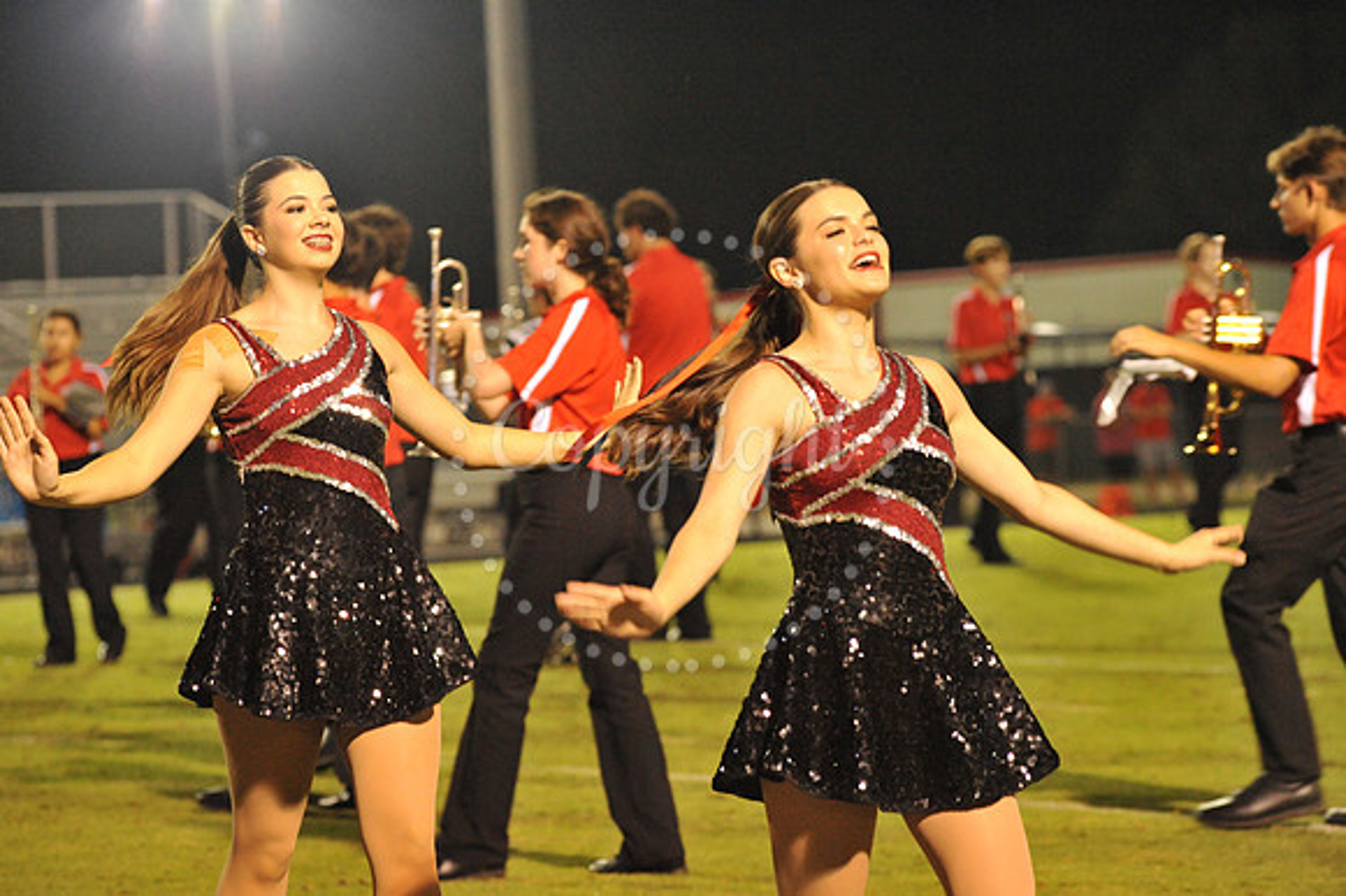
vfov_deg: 8.8
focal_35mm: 155
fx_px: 5792
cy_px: 448
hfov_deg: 13.3
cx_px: 673
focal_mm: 155
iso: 6400
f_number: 5.6
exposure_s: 1/200
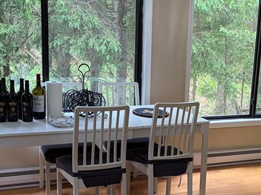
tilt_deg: -13.7
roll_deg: -3.4
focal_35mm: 63
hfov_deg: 30.2
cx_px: 196
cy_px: 139
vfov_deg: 23.1
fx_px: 475
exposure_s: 1/232
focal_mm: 5.96
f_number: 1.6
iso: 125
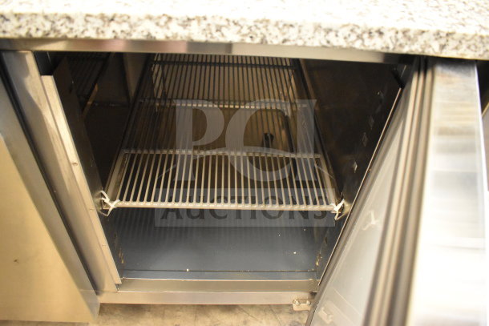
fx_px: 367
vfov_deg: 48.0
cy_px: 163
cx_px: 244
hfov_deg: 67.4
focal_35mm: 27
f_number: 4
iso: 6400
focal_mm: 18
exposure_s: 1/60
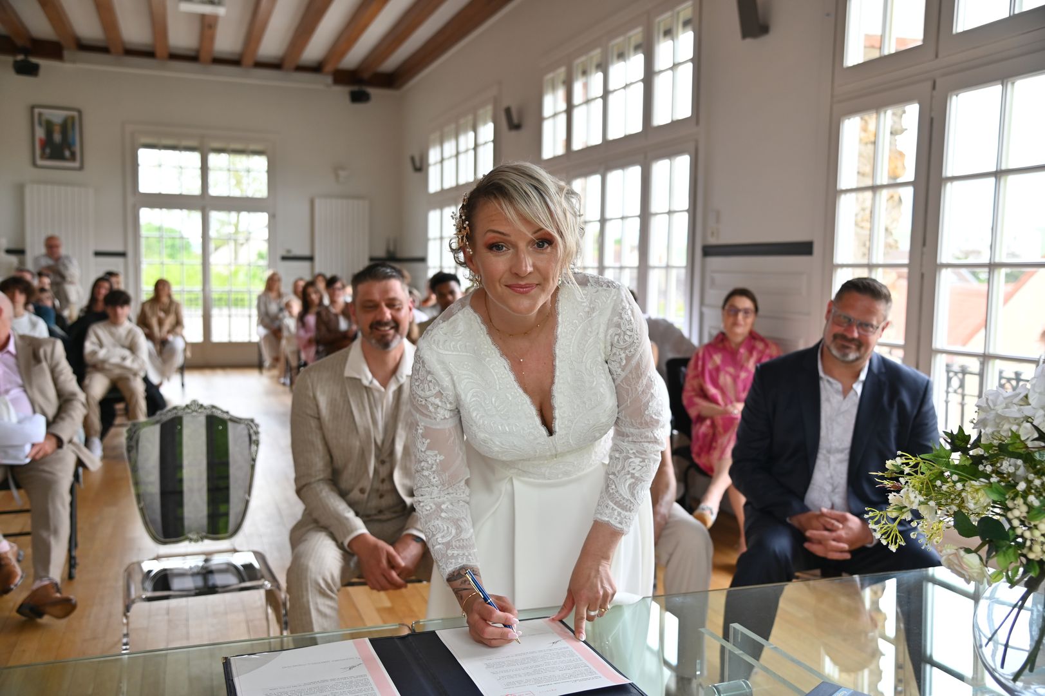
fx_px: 986
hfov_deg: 55.8
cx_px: 522
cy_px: 348
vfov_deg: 38.8
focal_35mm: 34
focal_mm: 34
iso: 400
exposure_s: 1/160
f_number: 4
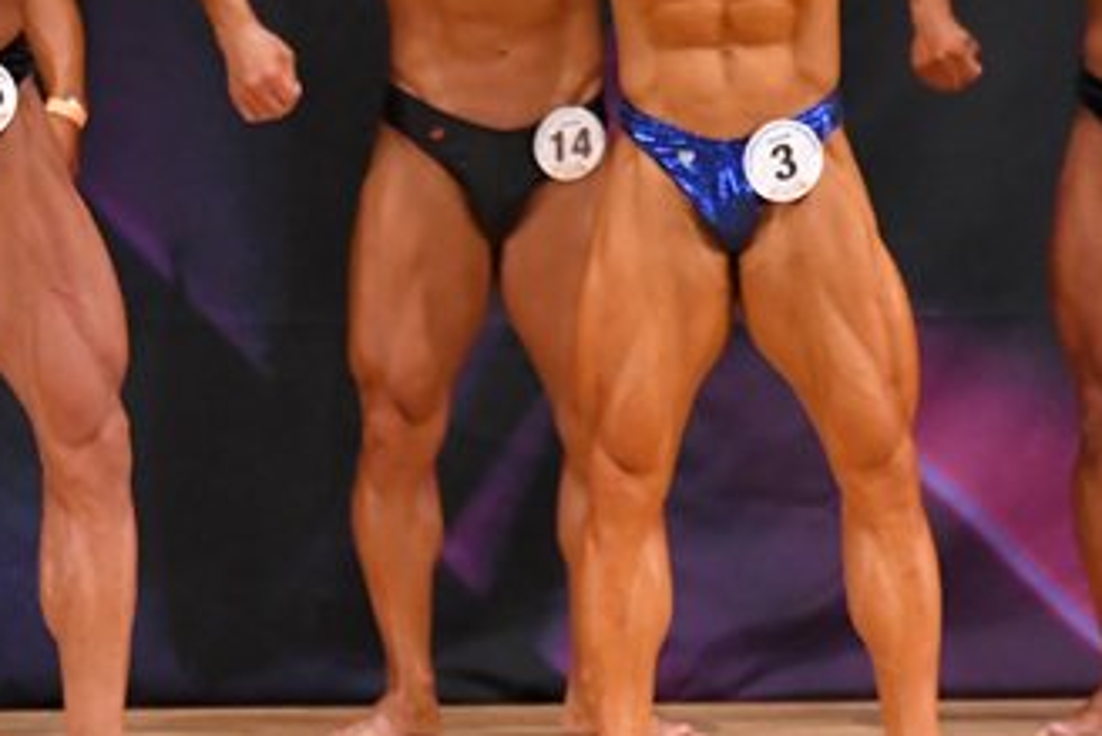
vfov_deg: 2.2
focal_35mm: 637
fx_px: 19507
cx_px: 133
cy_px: 84
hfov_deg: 3.2
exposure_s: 1/400
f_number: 5.6
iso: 5000
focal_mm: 180
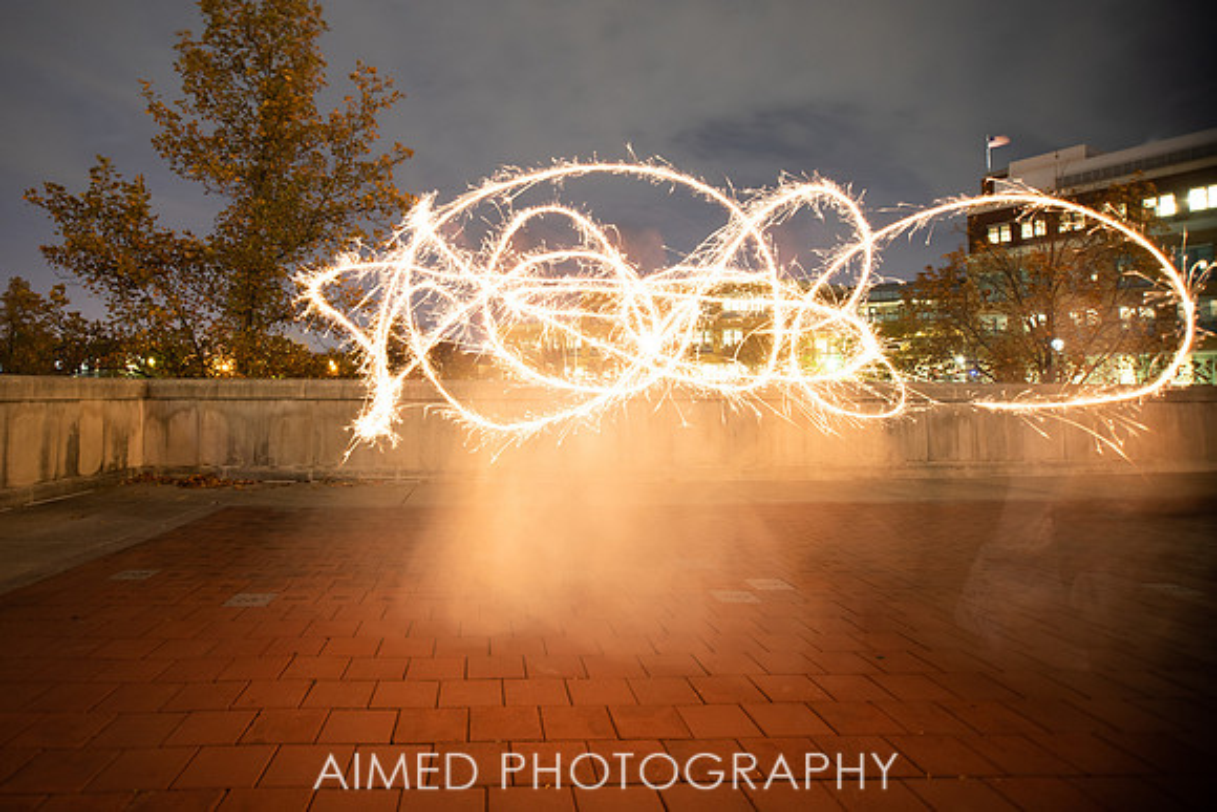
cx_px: 512
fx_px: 705
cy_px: 342
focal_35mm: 21
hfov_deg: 81.0
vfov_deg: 59.6
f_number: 5.6
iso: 200
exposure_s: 10
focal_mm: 18
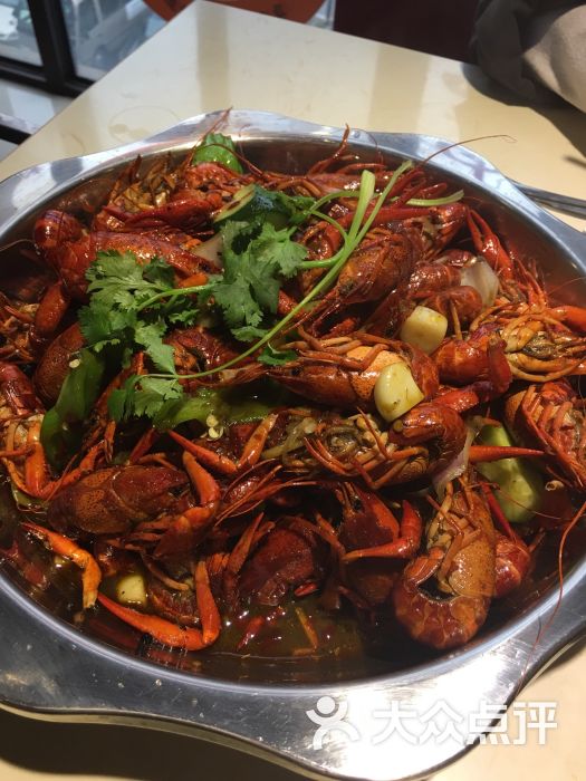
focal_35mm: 29
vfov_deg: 61.7
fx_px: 655
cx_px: 293
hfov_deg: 48.2
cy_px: 390
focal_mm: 4.15
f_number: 2.2
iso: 40
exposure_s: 1/17
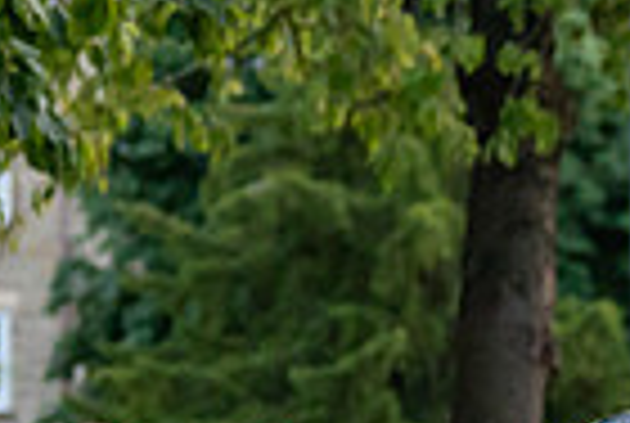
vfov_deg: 3.4
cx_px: 1020
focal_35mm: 409
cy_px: 425
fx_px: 7173
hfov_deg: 5.0
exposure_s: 1/1000
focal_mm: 70
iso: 3200
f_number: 2.8
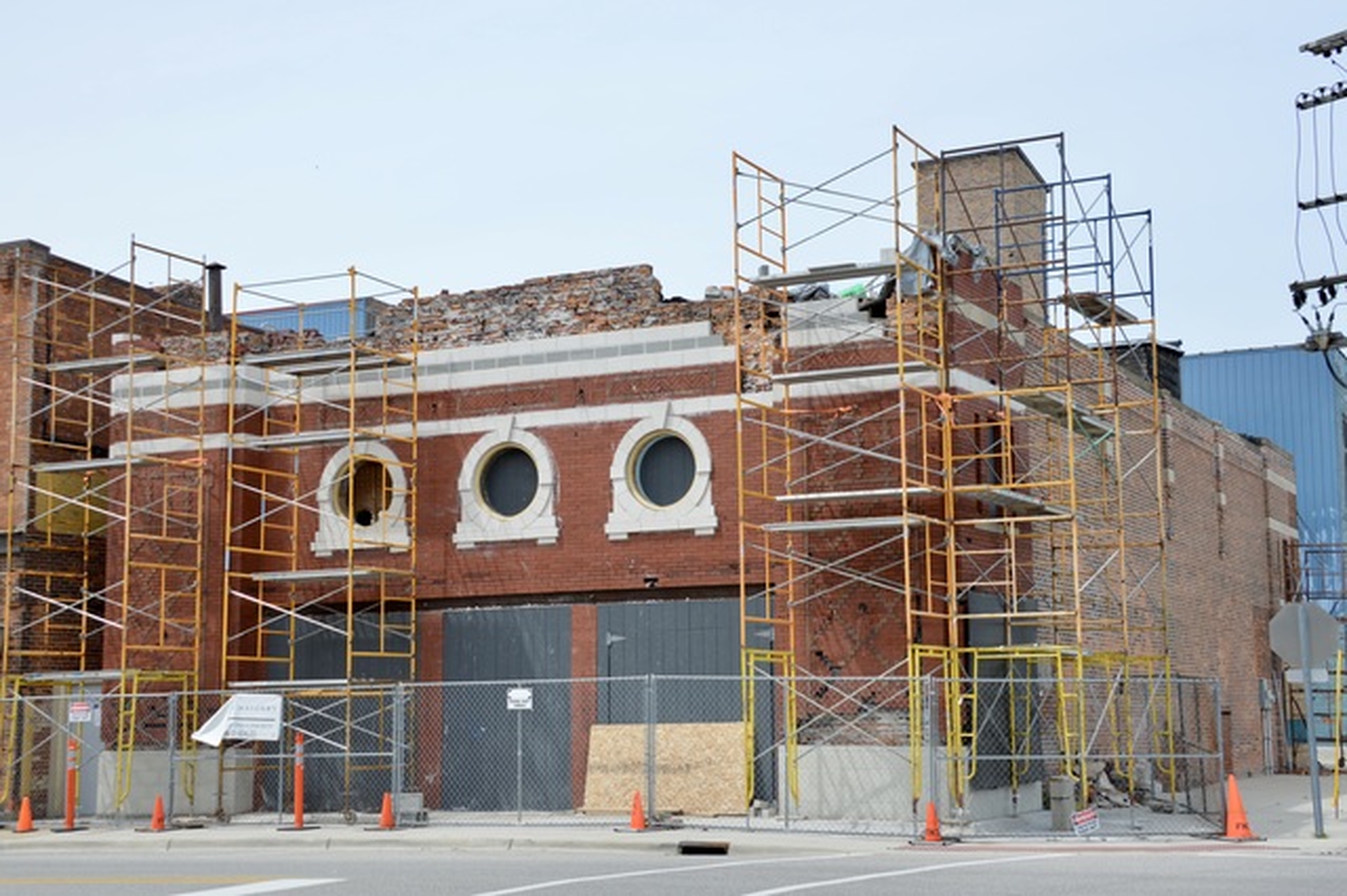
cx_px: 674
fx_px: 1907
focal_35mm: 51
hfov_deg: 38.9
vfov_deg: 26.5
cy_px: 448
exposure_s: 1/250
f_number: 8
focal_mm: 34
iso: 100
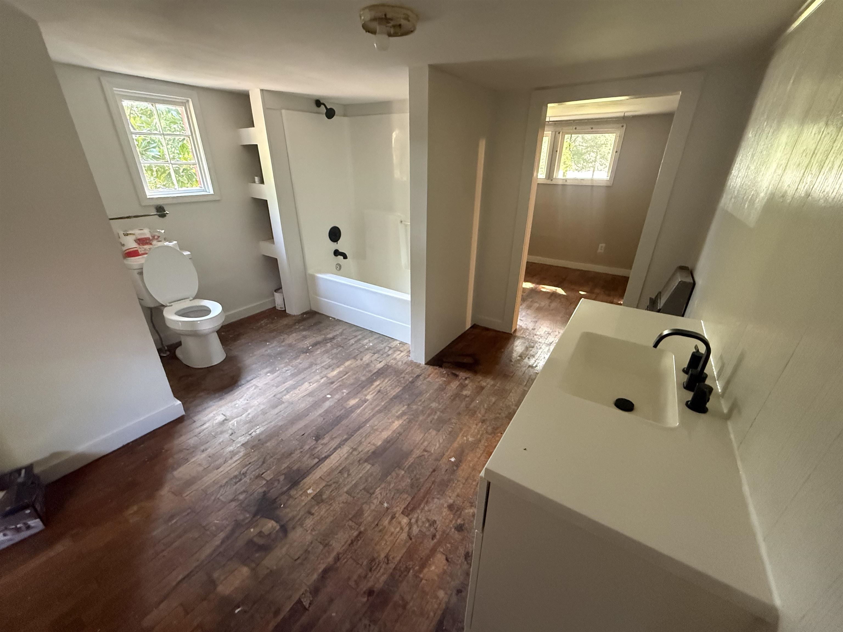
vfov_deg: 85.7
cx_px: 422
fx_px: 341
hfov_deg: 102.1
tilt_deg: -24.0
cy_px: 316
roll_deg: -0.6
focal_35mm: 14
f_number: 2.2
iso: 800
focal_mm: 2.22
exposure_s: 1/60
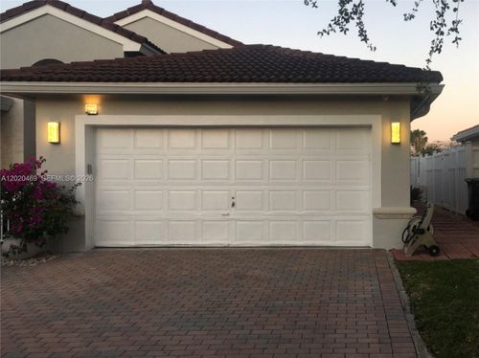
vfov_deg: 48.2
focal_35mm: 29
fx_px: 401
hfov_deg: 61.7
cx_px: 240
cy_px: 179
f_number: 2.2
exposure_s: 1/60
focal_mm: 4.15
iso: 32
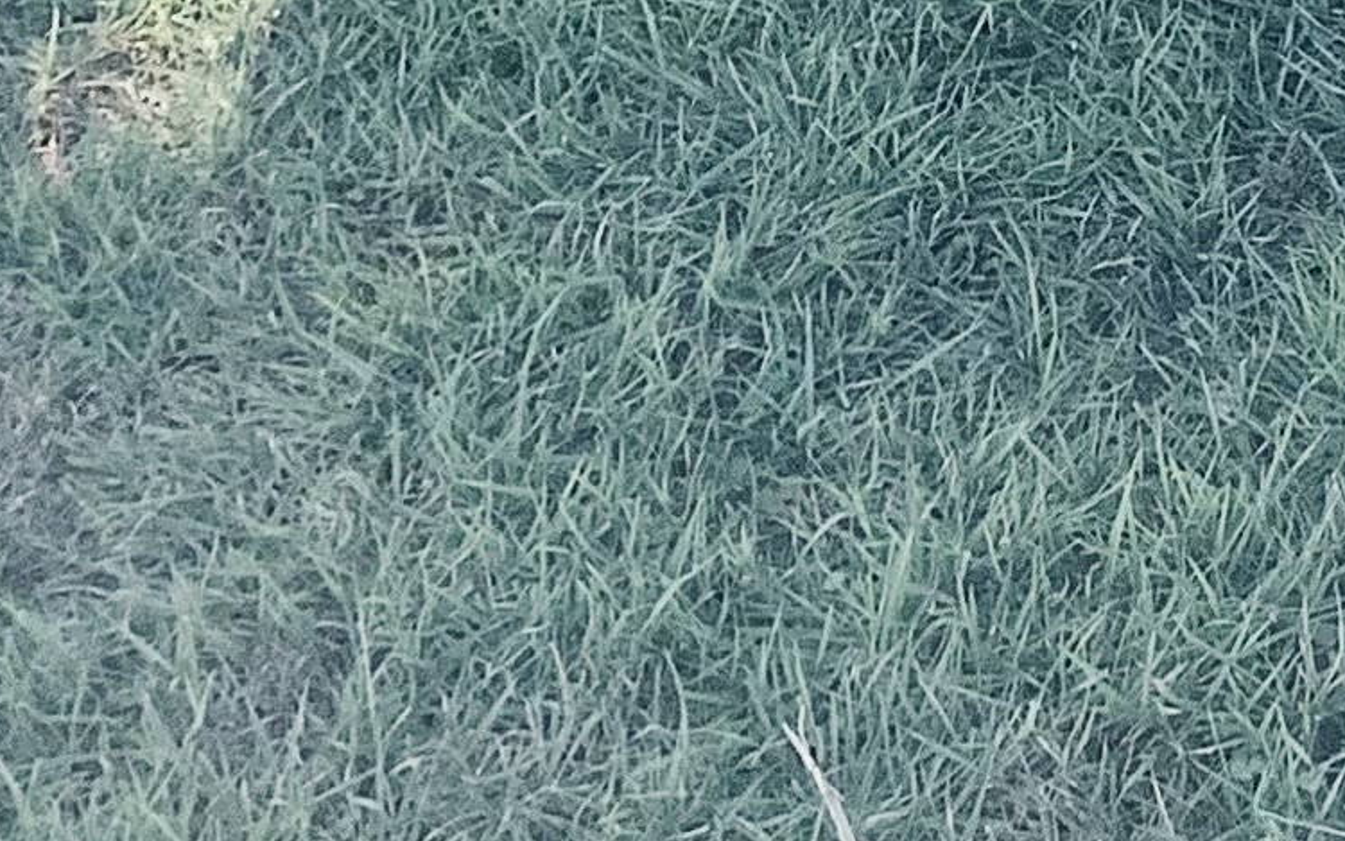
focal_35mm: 143
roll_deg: +2.0
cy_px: -1221
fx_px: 5243
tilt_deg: -20.0
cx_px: 1480
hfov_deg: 14.3
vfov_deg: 8.4
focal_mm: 3.3
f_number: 2.4
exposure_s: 1/258
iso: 25
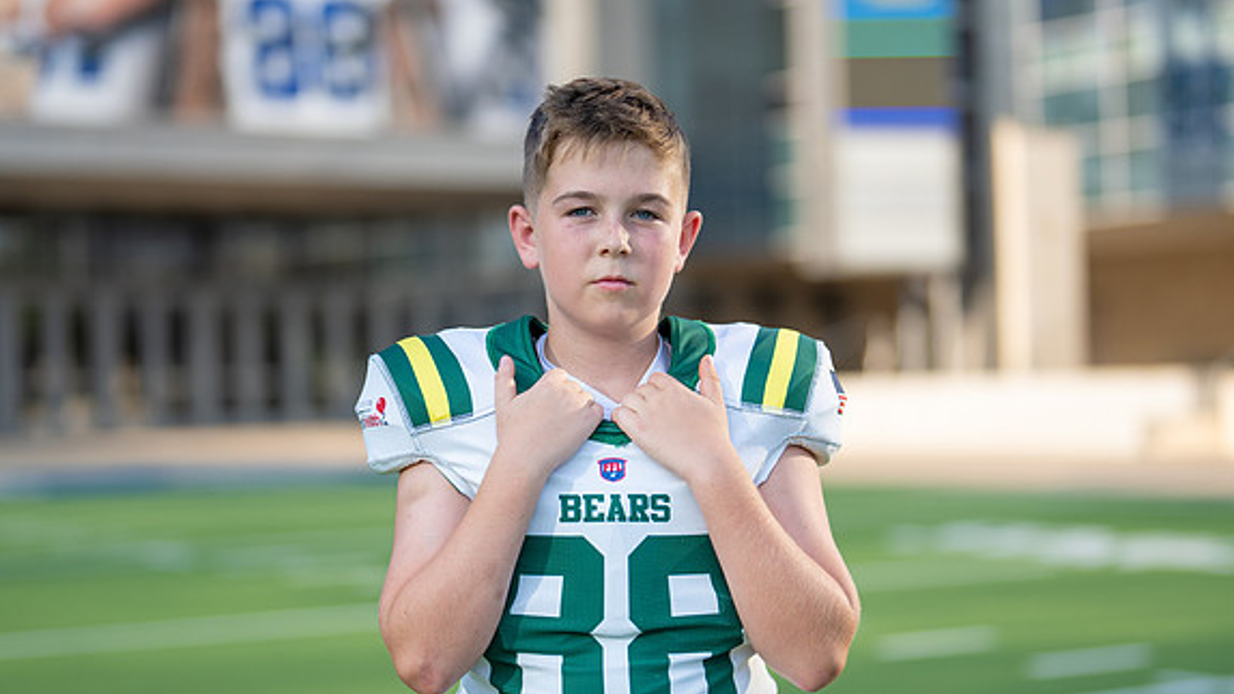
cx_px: 611
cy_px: 397
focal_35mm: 80
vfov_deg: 15.1
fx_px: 2618
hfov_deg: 26.5
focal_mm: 50
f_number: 1.2
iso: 100
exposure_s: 1/4000
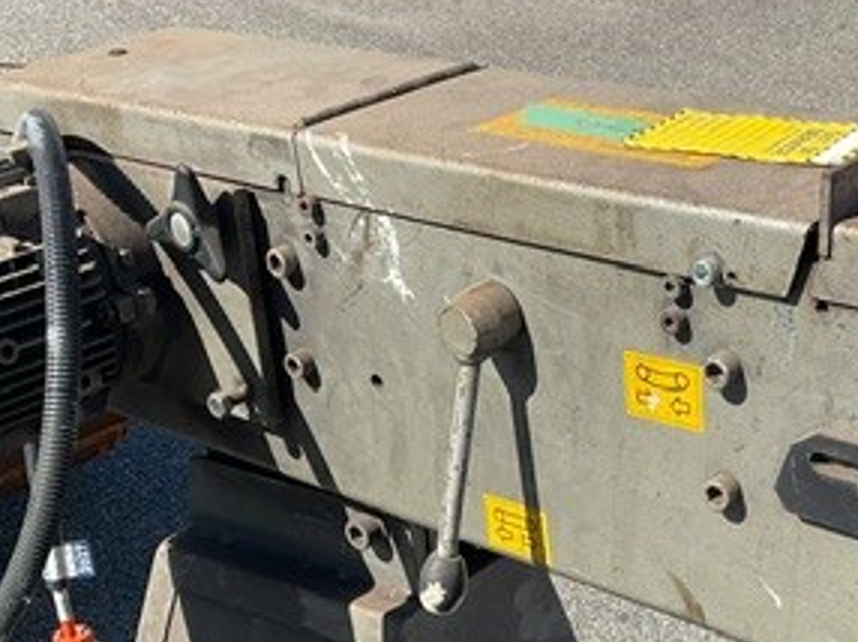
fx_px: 1610
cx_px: 528
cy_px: 633
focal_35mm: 65
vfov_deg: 21.8
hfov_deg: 29.7
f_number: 1.8
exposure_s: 1/1121
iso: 16
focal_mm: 3
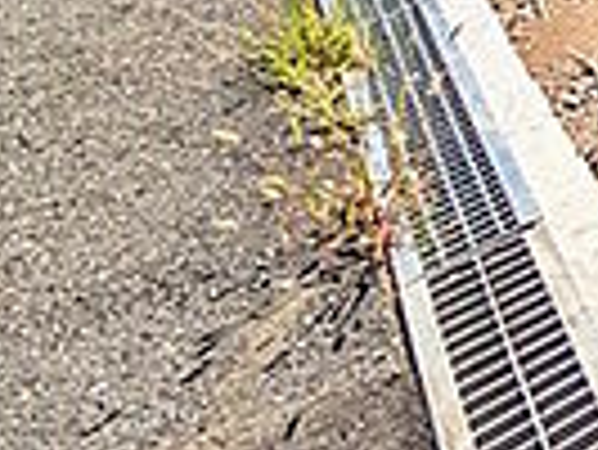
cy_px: -405
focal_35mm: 63
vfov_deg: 17.7
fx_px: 1089
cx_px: 940
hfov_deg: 23.4
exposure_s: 1/2604
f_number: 2.2
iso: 50
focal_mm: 1.83
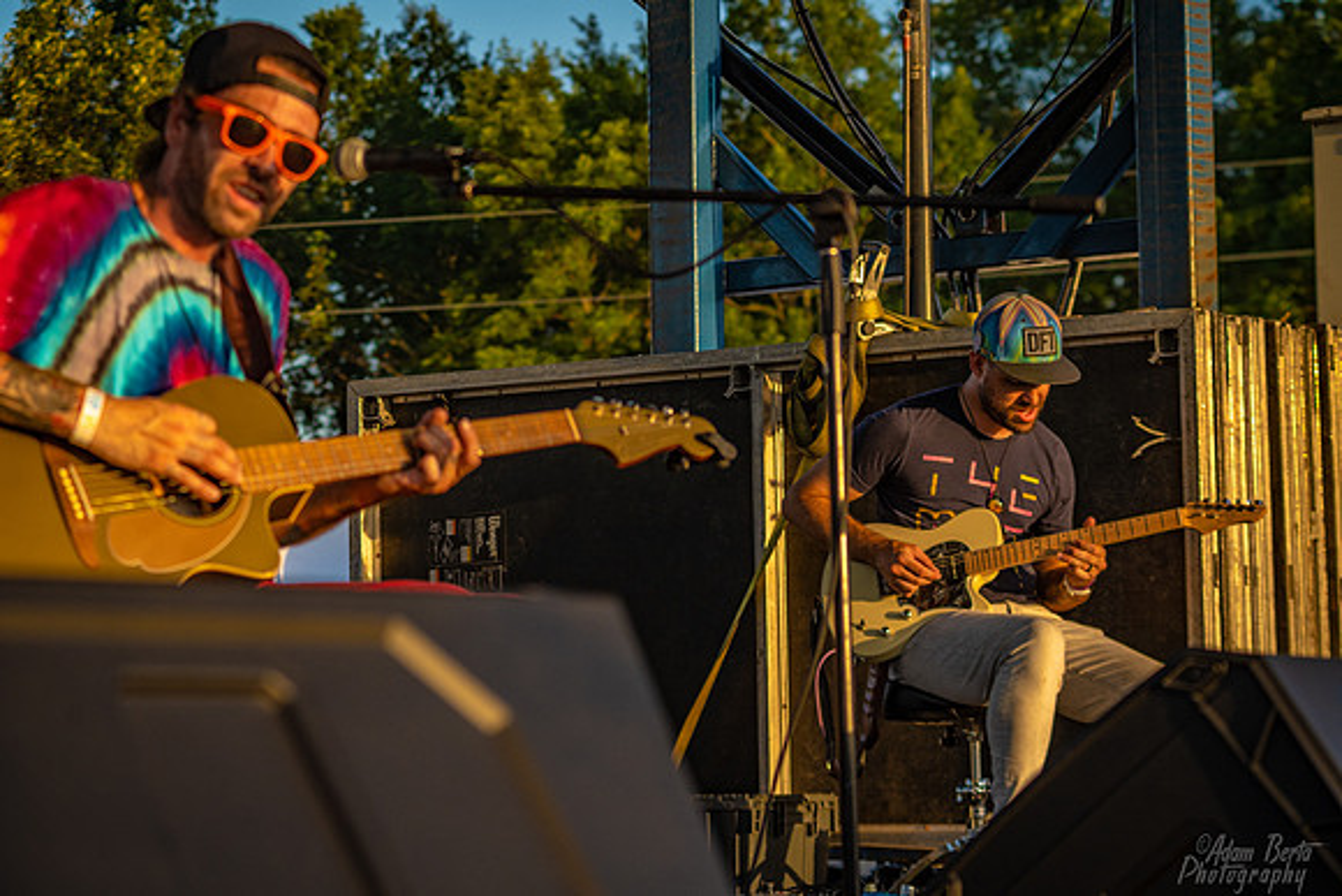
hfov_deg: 19.5
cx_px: 671
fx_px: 3915
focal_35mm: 105
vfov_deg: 13.0
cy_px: 448
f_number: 5.6
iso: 500
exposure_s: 1/640
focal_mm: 105
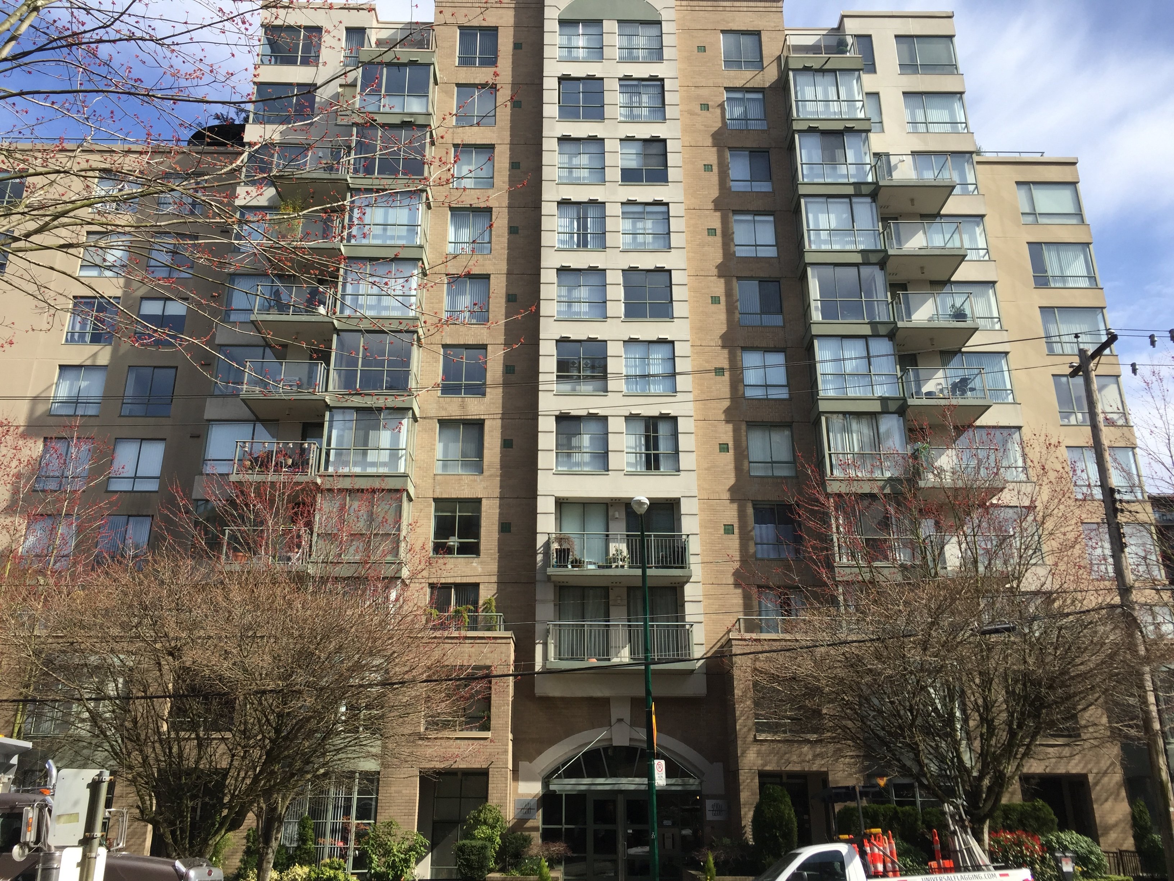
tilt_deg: +24.3
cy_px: 440
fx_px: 984
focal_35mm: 29
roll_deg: +0.4
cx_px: 587
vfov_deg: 48.2
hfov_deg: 61.7
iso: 32
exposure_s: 1/1236
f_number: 2.2
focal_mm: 4.15
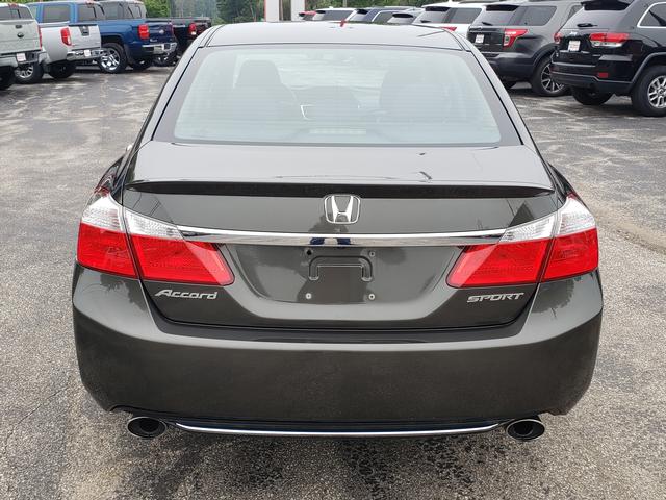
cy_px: 250
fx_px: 500
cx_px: 333
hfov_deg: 67.3
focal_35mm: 26
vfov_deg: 53.1
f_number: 2.4
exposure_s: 1/164
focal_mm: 4.3
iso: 50
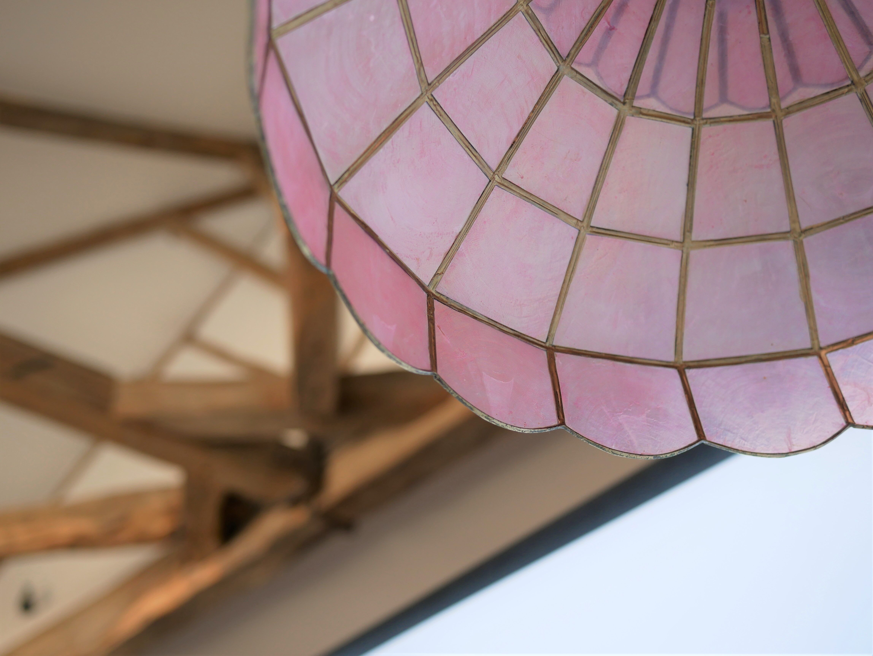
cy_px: 328
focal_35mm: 40
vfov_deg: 36.0
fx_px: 1009
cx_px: 436
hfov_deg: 46.8
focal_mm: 20
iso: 200
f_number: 2.2
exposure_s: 1/160
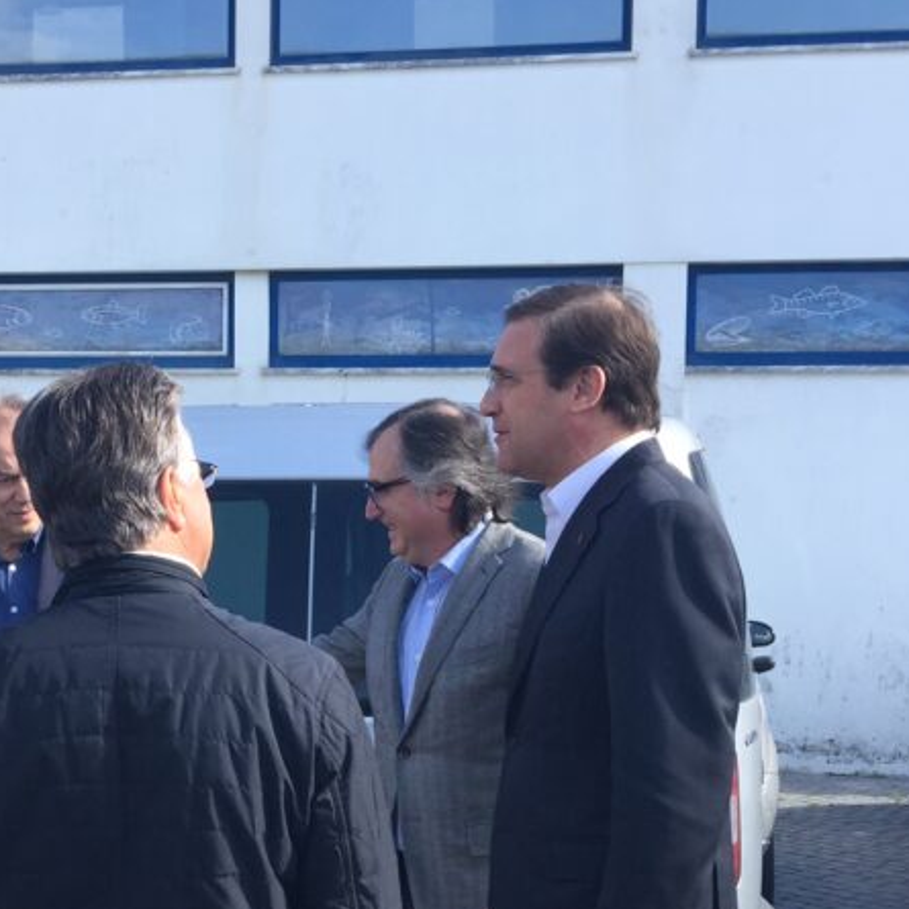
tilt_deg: -4.4
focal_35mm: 59
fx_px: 1753
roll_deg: -0.3
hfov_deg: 28.7
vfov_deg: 28.5
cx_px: 251
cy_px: 711
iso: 32
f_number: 2.2
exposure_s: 1/746
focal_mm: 4.15
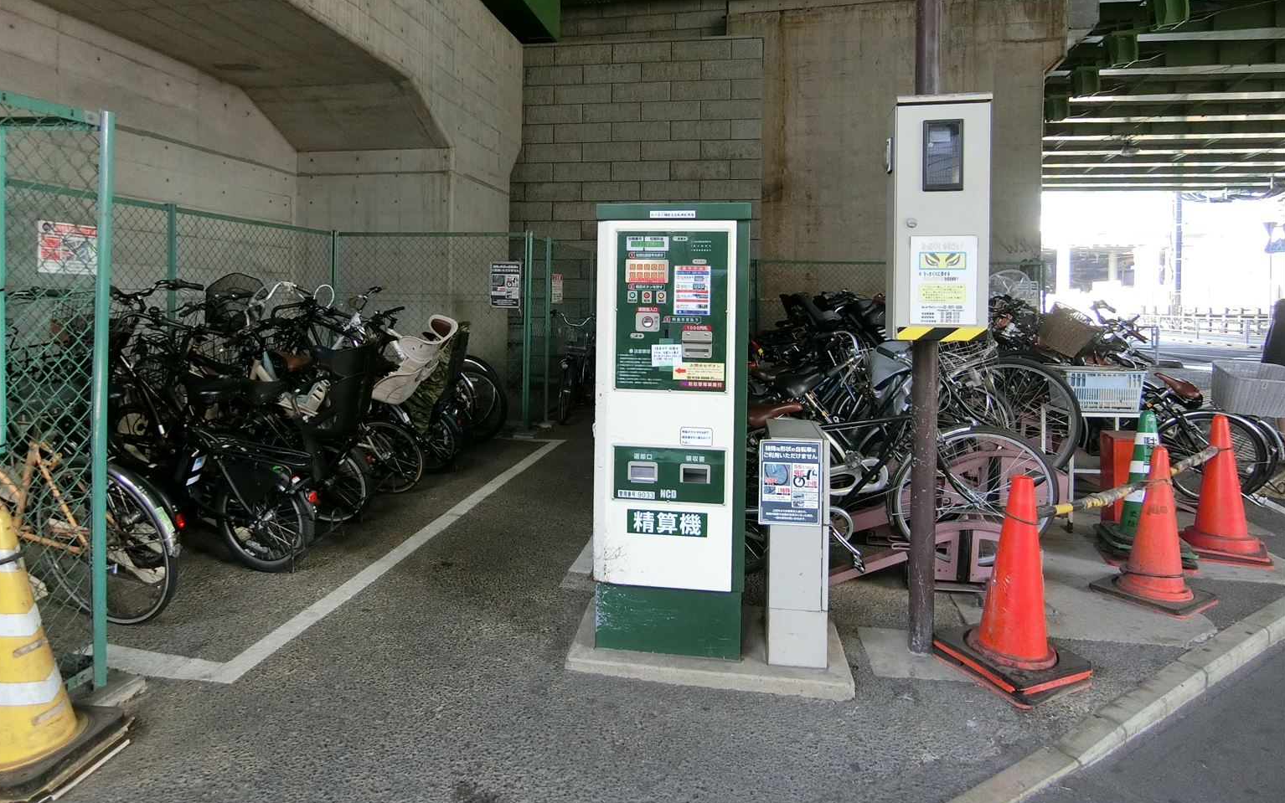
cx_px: 617
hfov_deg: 82.2
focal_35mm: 21
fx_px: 735
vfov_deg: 56.7
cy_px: 311
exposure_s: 1/125
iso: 320
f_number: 2.7
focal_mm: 4.06
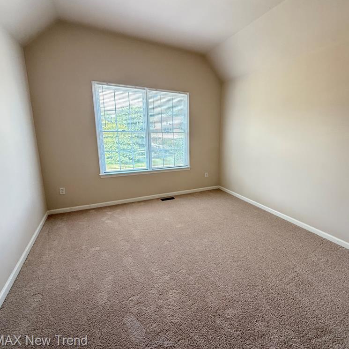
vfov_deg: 83.9
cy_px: 170
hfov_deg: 82.9
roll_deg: -0.7
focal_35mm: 17
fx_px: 194
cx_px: 210
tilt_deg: -10.0
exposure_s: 1/99
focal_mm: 2.22
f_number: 2.2
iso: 250
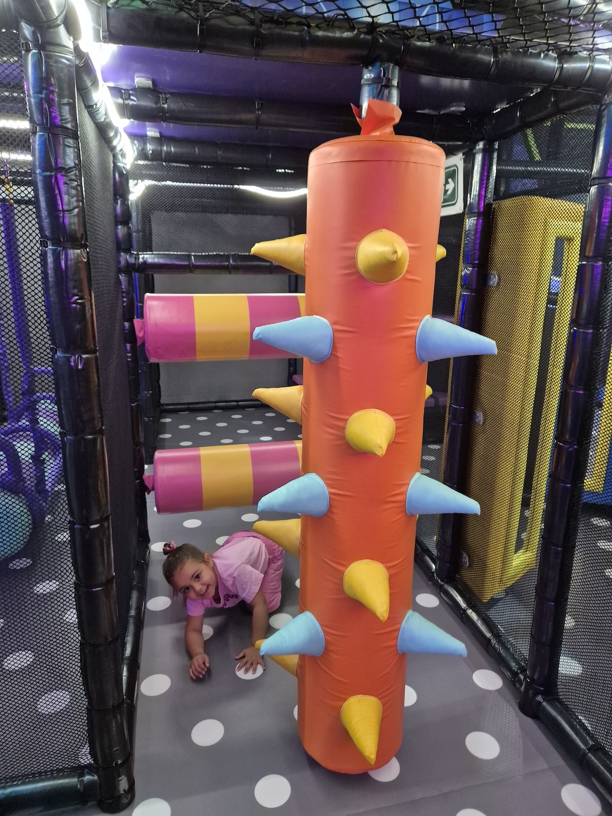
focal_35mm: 23
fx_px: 542
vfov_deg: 73.9
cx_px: 306
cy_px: 408
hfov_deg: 58.9
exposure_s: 1/100
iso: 1250
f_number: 1.8
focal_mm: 5.4
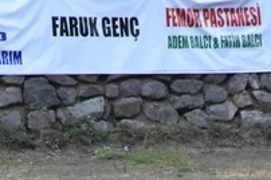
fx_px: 5787
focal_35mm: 770
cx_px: 102
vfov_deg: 1.8
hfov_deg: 2.7
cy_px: 320
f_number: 5.6
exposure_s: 1/1000
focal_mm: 140
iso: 8000
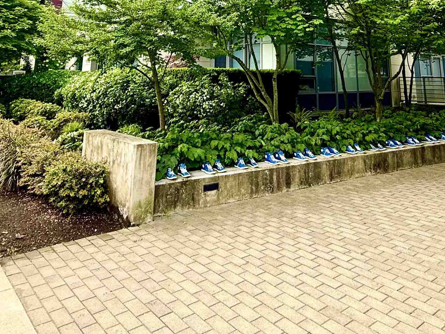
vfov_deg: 37.8
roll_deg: -0.3
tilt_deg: +14.5
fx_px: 411
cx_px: 258
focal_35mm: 32
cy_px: -23
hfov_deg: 56.5
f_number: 2.2
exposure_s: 1/372
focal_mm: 2.22
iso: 50
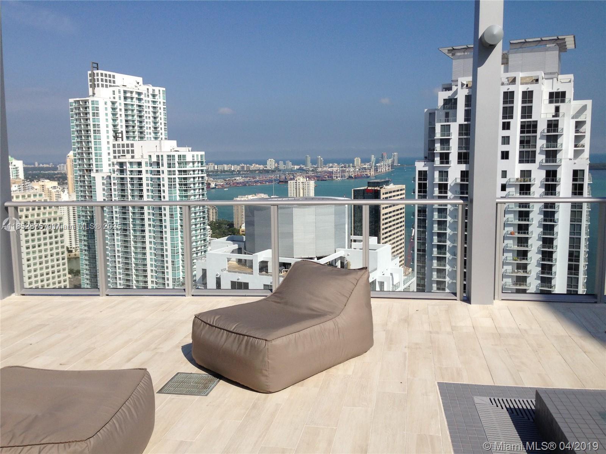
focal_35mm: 33
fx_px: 578
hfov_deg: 55.4
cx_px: 303
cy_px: 227
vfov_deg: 42.9
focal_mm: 4.13
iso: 50
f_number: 2.4
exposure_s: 1/3390
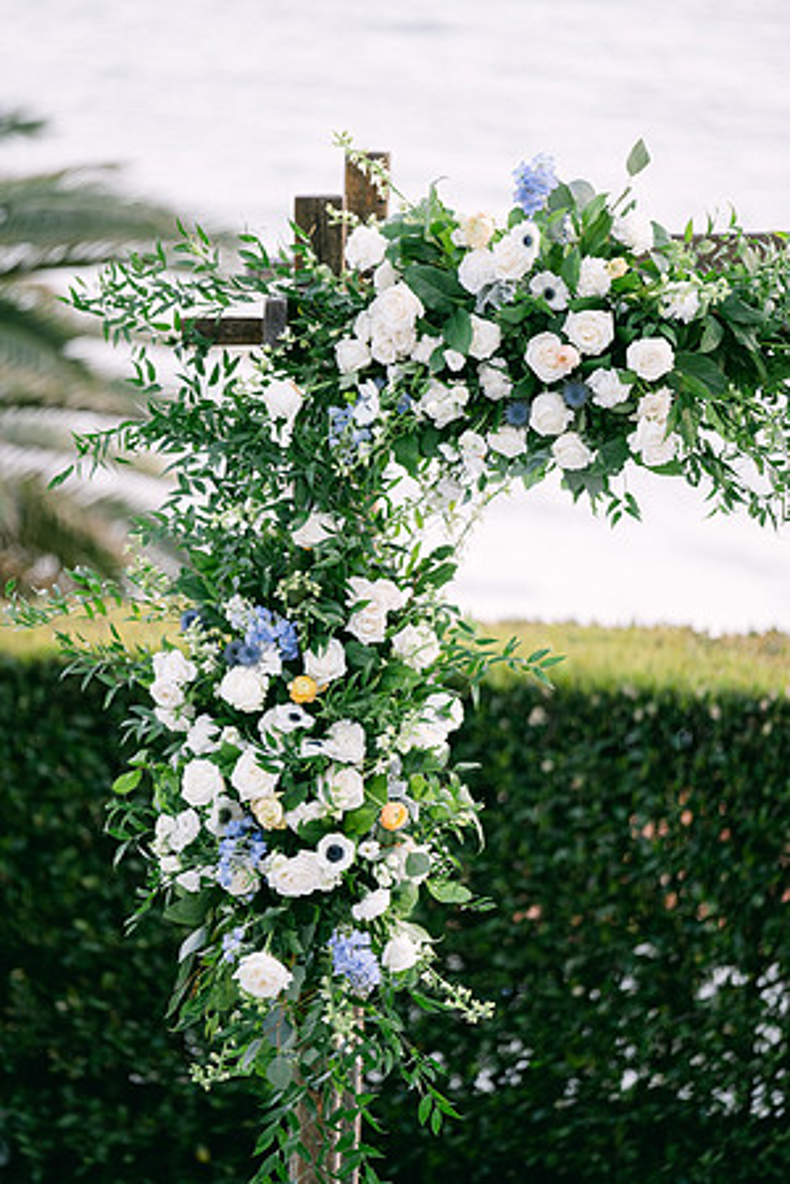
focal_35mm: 121
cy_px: 592
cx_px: 395
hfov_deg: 11.3
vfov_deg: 16.9
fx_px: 3983
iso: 320
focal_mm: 80.4
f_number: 2.8
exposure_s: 1/250
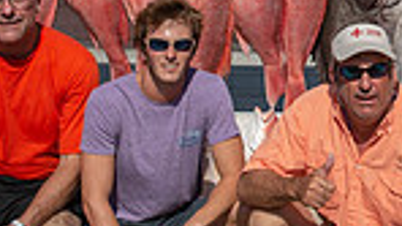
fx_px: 1395
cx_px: 397
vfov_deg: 9.1
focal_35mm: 131
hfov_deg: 16.1
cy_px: -35
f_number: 9
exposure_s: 1/200
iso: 50
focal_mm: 32
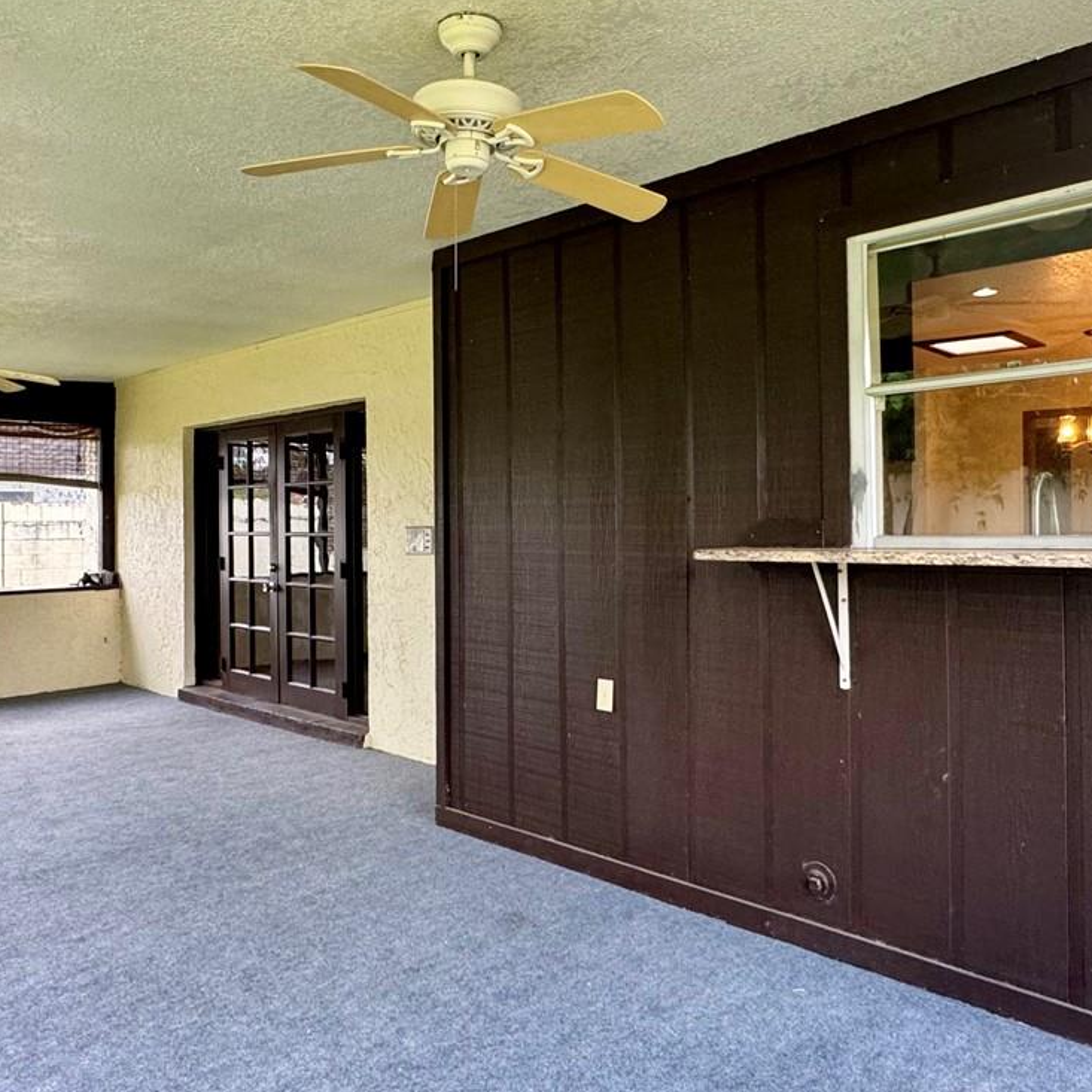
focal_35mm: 27
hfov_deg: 59.1
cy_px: 518
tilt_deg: -0.4
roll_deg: -0.2
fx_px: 964
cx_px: 566
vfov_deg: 59.0
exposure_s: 1/99
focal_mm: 2.22
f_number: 2.2
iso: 200
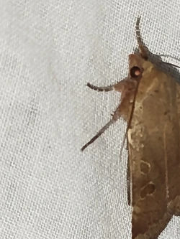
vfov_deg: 11.7
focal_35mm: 169
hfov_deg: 8.8
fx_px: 1171
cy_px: 166
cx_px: 144
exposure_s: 1/50
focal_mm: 5.31
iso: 160
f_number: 1.7
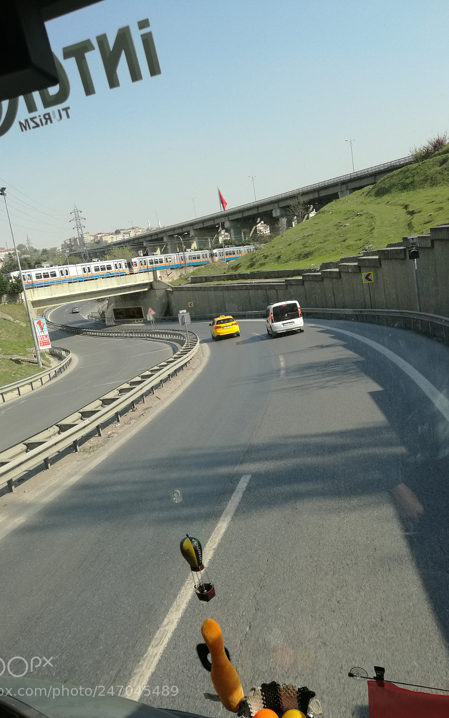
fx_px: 568
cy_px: 363
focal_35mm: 29
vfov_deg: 64.6
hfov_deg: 43.1
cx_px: 213
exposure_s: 1/572
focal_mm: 4.04
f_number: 2
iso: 50
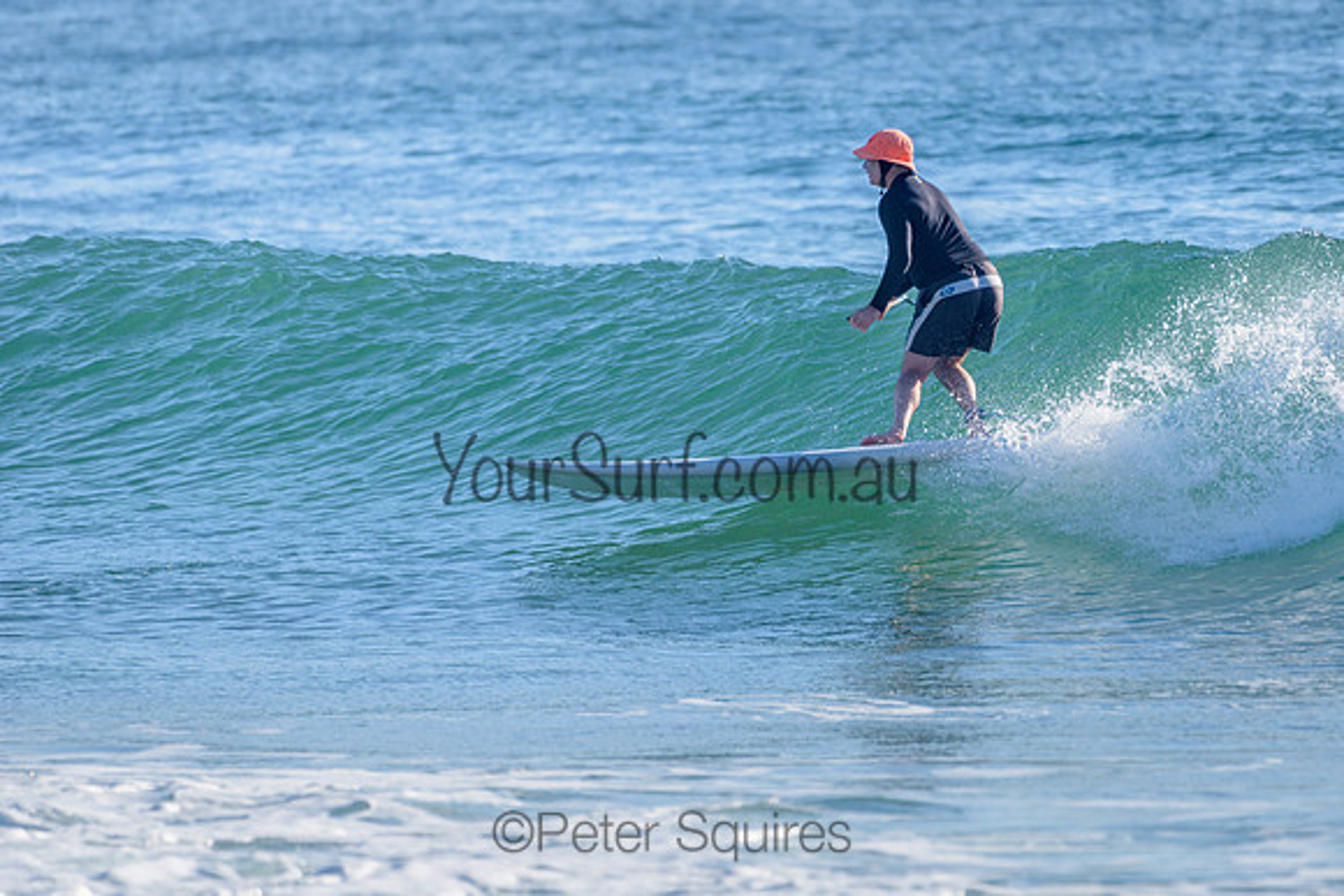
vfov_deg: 2.2
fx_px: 22890
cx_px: 824
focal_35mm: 613
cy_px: 389
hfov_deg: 3.4
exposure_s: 1/2000
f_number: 5.6
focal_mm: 500
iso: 250
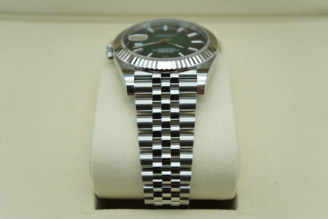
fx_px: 319
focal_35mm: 35
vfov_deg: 37.9
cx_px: 164
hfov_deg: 54.4
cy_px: 110
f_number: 5
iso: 400
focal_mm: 35
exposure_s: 1/250
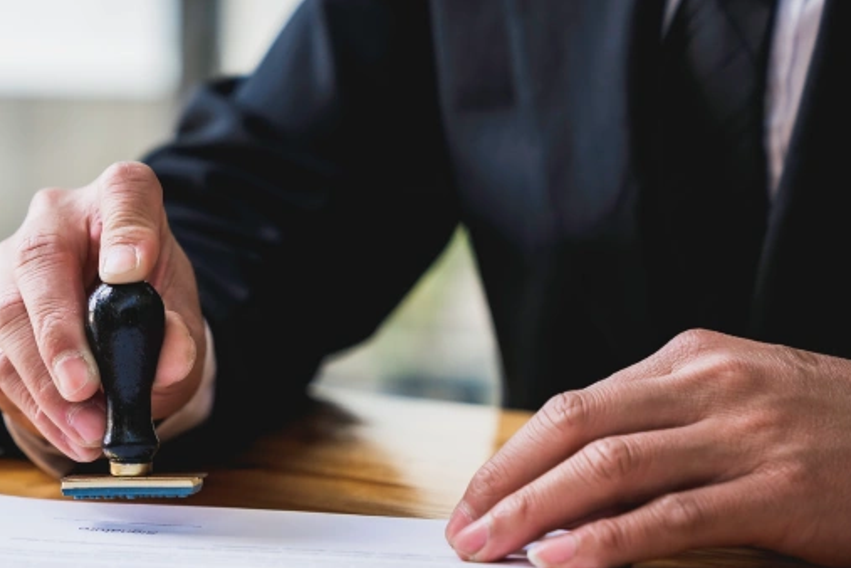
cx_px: 60
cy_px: 371
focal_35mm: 138
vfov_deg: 9.9
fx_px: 3262
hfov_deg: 14.7
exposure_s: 1/125
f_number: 3.2
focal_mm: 70
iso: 125
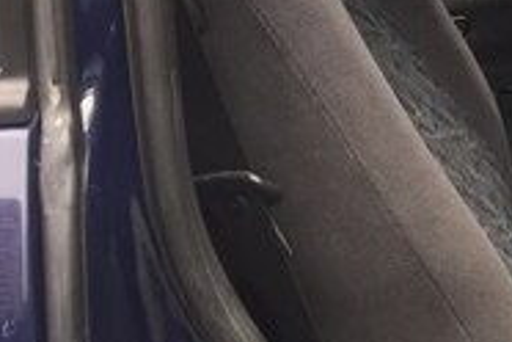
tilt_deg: -21.1
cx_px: 878
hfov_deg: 16.5
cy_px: -15
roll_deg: -0.2
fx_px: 1522
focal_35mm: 107
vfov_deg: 12.6
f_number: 2.2
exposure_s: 1/100
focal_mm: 4.15
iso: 40
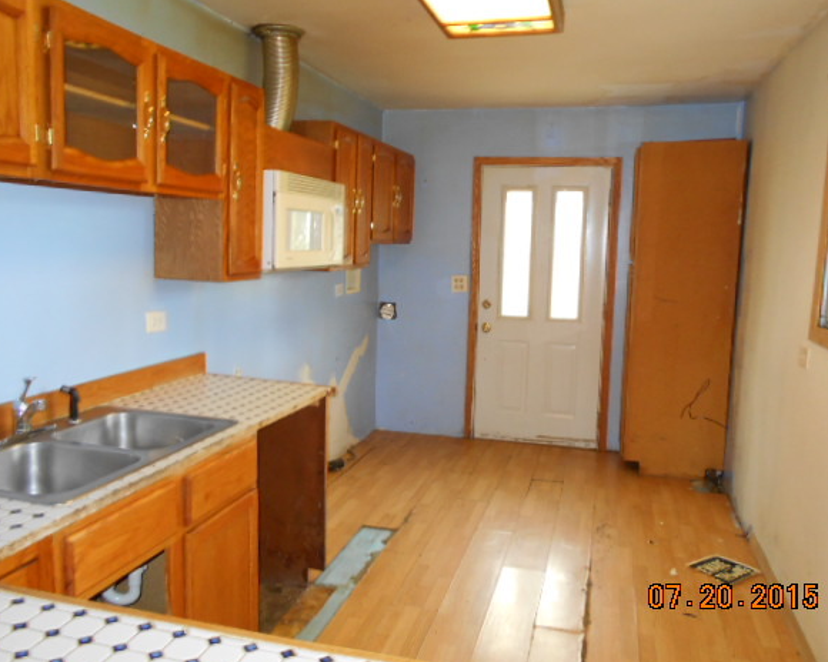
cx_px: 415
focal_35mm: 28
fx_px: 686
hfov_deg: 62.2
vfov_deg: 51.5
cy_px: 328
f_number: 3.2
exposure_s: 1/25
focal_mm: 4.6
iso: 220
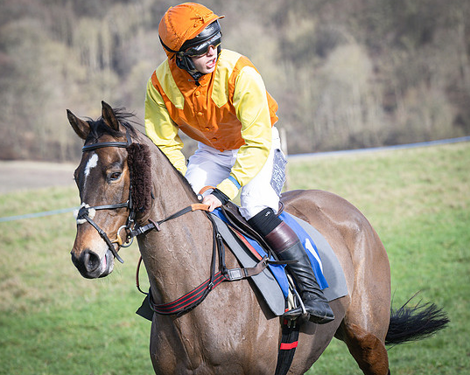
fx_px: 3740
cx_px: 250
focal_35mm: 269
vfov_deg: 5.7
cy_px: 187
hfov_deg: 7.2
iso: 400
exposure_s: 1/1000
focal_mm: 140
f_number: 5
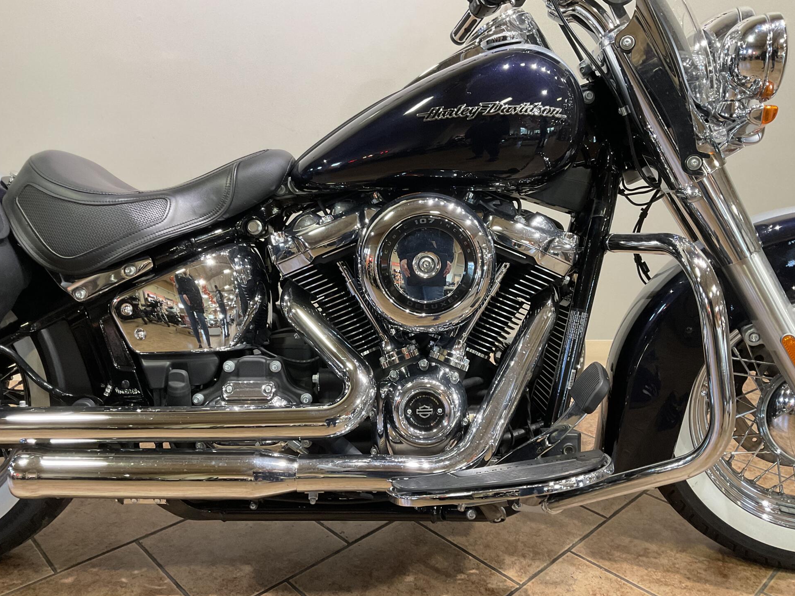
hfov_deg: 60.0
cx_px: 394
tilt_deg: -16.6
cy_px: 301
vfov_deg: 46.8
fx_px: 689
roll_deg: -0.5
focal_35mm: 30
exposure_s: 1/60
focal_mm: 3
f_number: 1.8
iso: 125
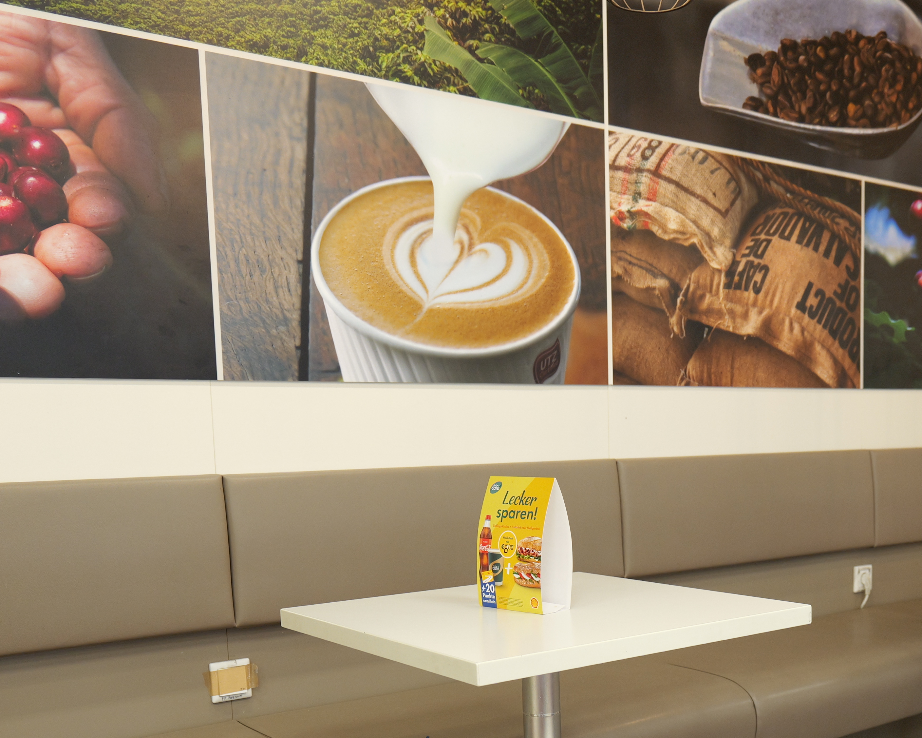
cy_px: 583
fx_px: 1092
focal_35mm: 40
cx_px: 640
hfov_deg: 44.9
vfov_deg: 36.2
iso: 800
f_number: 3.5
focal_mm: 20
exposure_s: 1/80
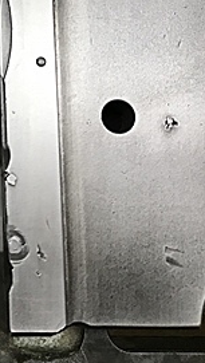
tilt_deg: -80.0
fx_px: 694
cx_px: -138
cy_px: 96
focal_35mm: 72
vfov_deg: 28.9
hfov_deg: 15.1
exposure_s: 1/17
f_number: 1.8
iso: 40
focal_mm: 3.99
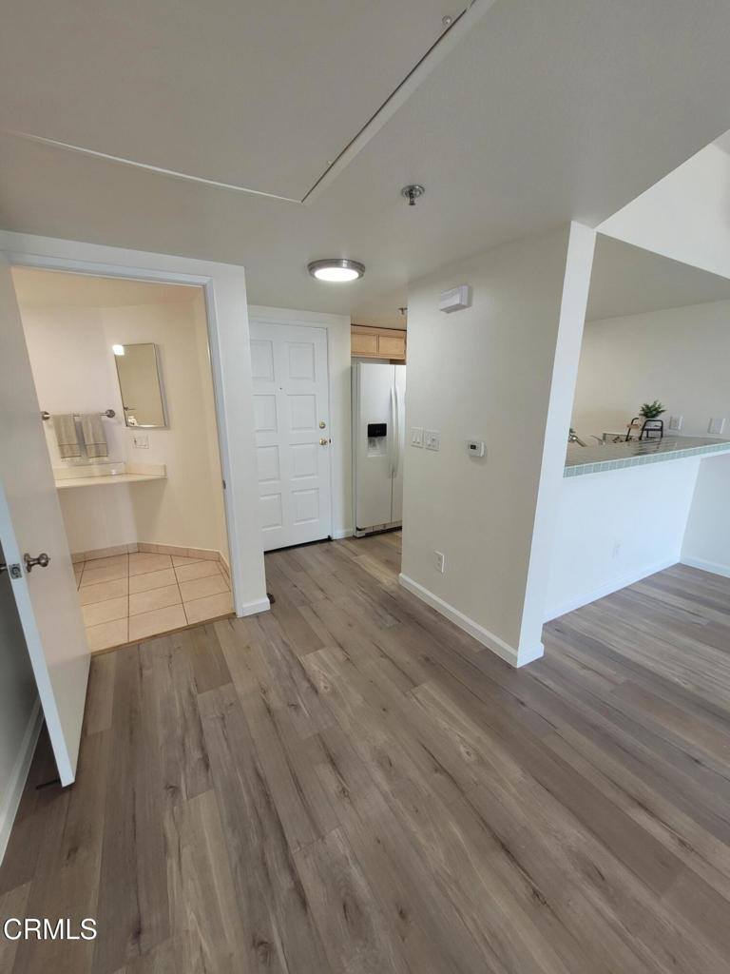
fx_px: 366
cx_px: 365
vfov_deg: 106.2
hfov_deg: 89.9
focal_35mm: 13
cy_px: 487
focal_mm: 1.74
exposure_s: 1/60
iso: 50
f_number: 2.2
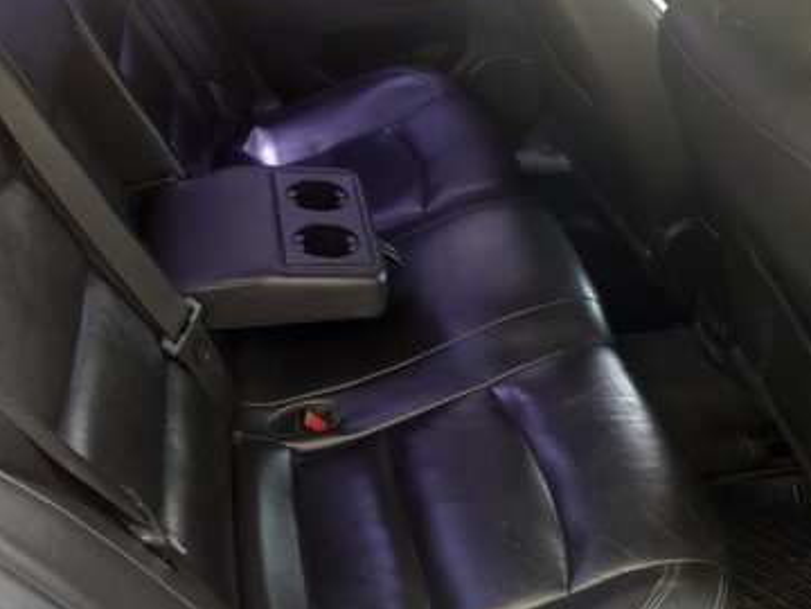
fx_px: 703
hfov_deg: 59.8
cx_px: 448
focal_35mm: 30
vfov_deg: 46.8
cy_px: 282
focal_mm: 4
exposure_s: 1/50
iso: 200
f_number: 1.8
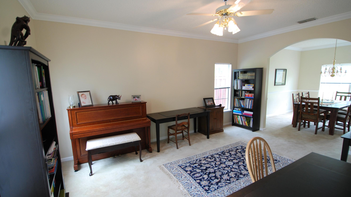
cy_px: 107
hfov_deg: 94.2
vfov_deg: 62.3
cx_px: 173
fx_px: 163
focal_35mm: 18
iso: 280
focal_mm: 11
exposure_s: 1/30
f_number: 3.8
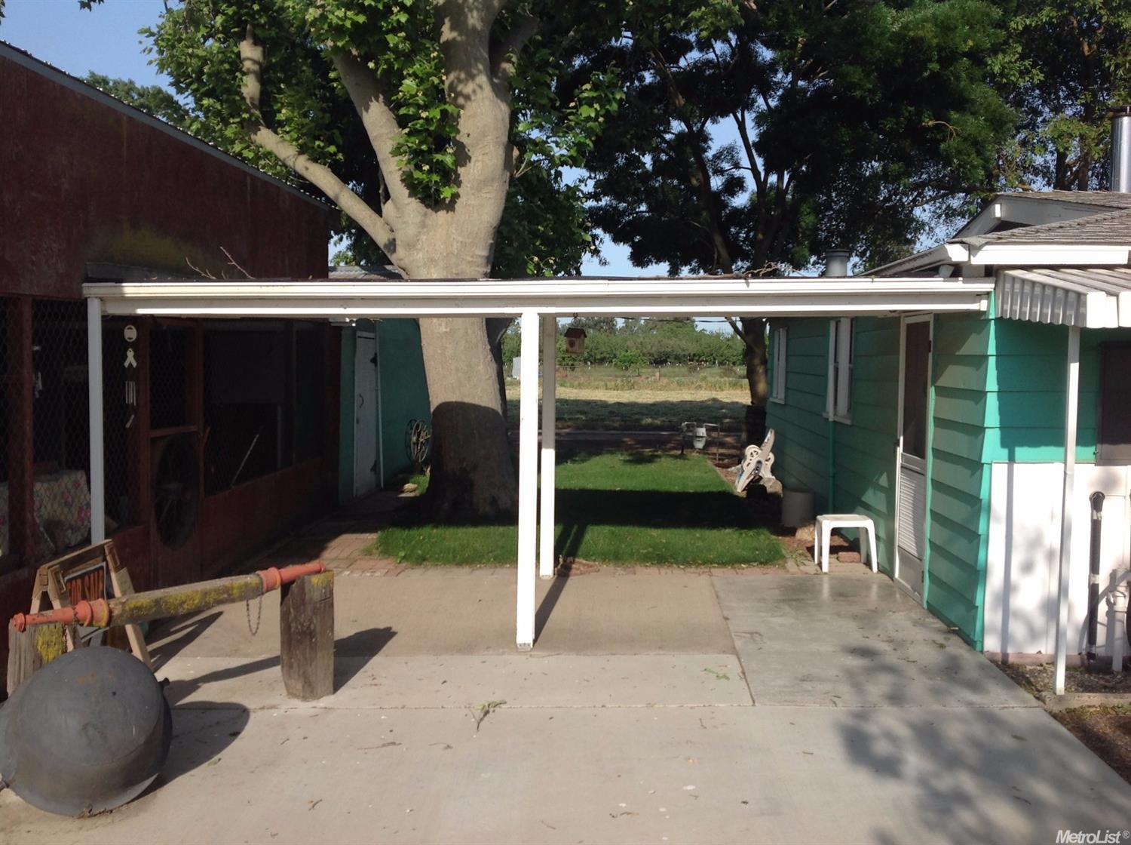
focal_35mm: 35
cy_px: 422
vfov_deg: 40.6
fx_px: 1142
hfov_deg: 52.7
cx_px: 566
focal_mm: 4.28
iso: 50
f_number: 2.4
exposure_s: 1/1681
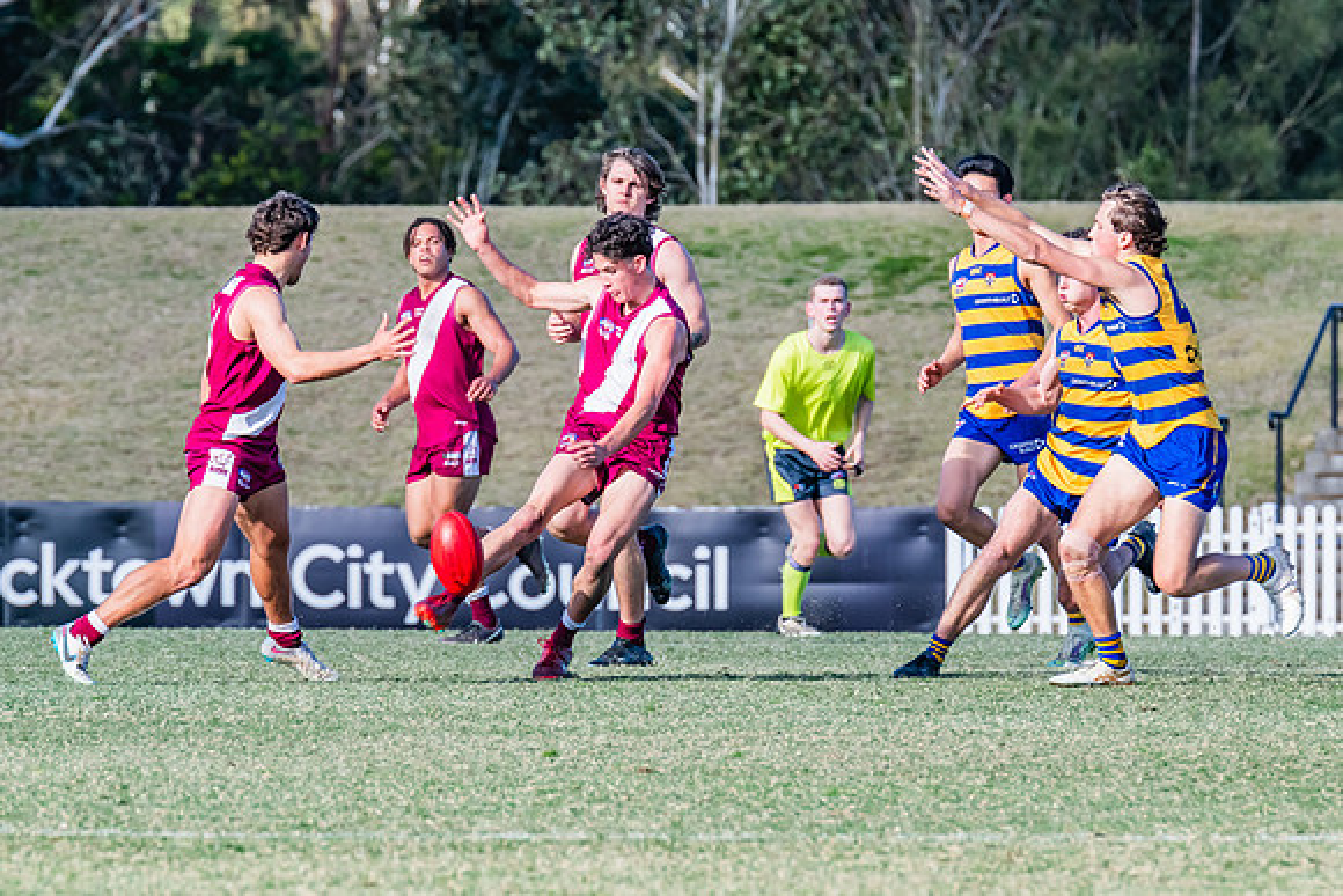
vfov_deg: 2.3
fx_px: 22072
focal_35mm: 592
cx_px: 565
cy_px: 416
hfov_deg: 3.5
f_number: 11
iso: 800
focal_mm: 420
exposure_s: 1/640
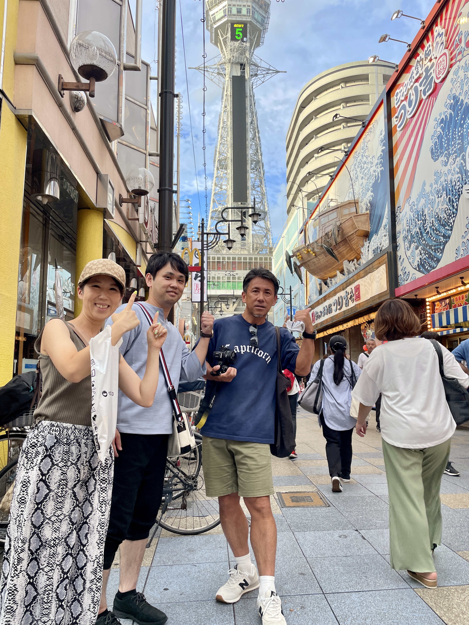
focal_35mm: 26
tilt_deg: +6.9
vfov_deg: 67.3
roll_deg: +0.3
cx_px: 234
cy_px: 312
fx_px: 470
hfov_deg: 53.1
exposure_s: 1/288
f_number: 1.6
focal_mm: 4.2
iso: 32
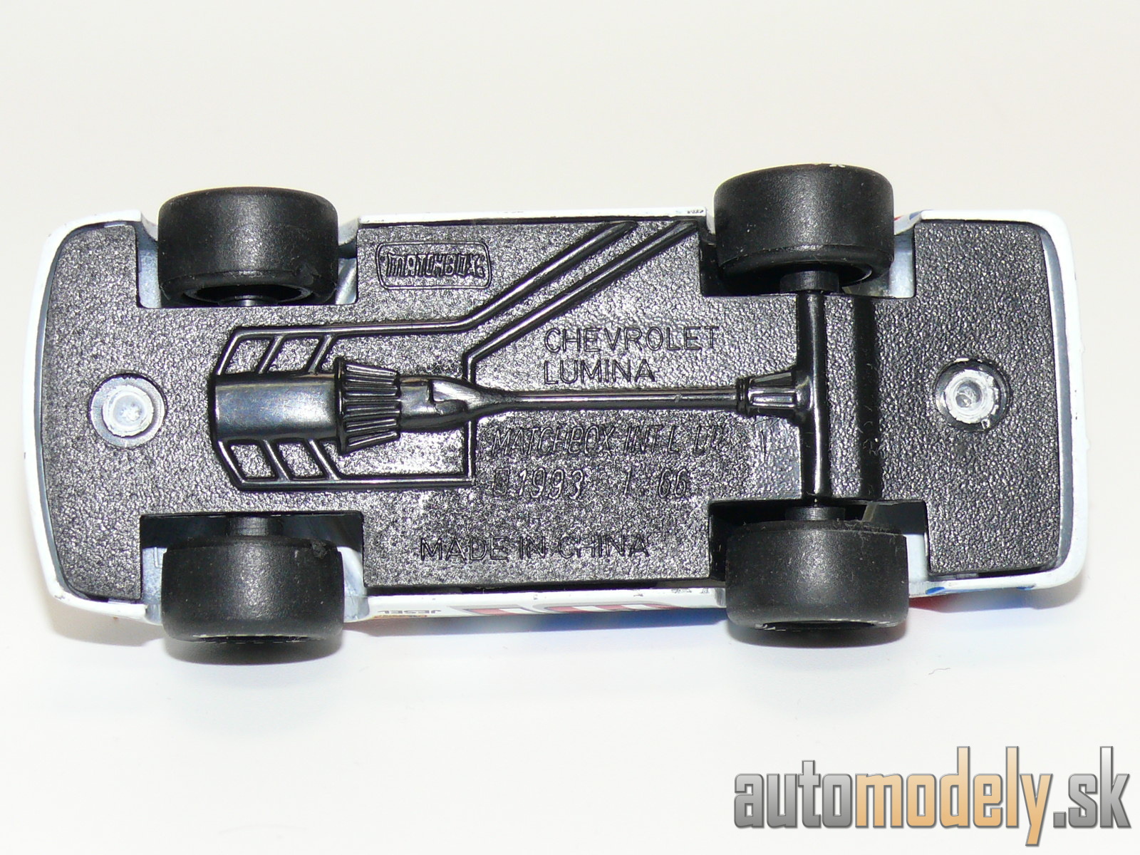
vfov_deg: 13.2
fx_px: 3688
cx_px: 570
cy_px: 428
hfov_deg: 17.6
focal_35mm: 112
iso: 100
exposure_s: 1/30
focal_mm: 14.1
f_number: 4
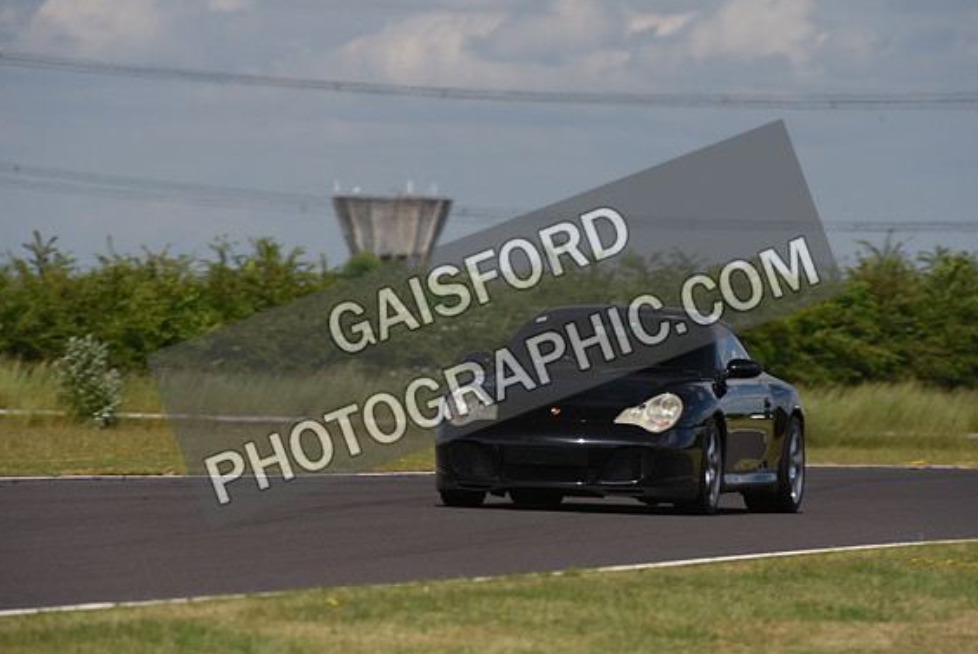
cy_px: 325
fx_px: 11174
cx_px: 494
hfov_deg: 5.0
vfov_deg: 3.4
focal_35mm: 411
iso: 250
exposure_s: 1/320
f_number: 8
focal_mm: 400
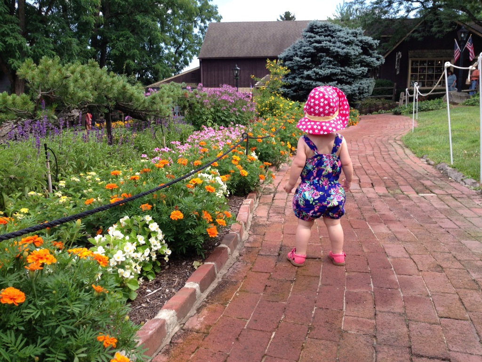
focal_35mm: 33
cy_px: 181
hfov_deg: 55.4
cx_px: 241
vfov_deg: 42.9
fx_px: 459
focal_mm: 4.13
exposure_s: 1/390
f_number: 2.4
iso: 50
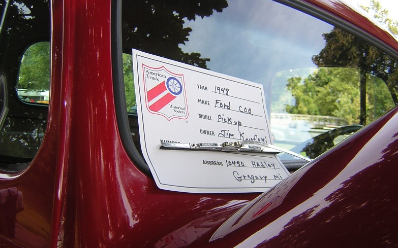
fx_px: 423
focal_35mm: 39
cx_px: 195
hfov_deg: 50.4
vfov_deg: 32.7
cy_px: 110
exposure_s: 1/173
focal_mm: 4.7
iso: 100
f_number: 2.6
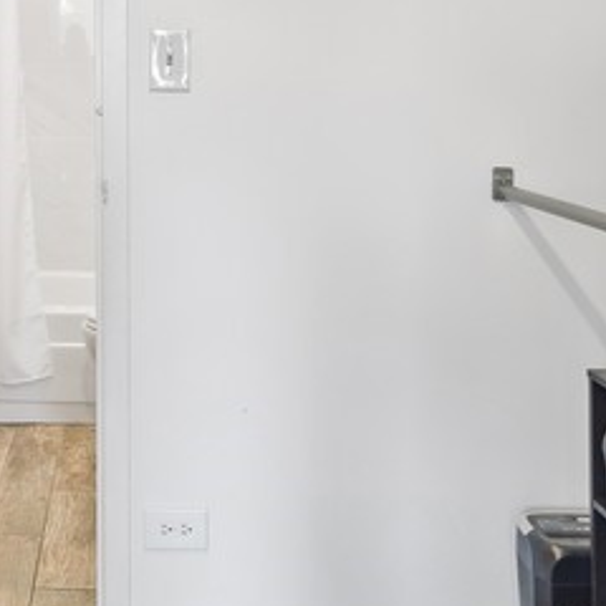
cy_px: 66
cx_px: 68
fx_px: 1070
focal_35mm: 54
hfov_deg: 30.3
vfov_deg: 30.3
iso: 200
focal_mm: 17
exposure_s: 1/1.67
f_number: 8
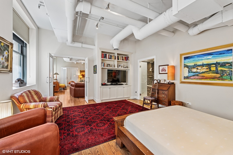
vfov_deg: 81.1
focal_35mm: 14
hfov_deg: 104.3
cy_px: 78
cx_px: 116
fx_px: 91
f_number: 9.5
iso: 400
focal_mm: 14
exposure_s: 1/6
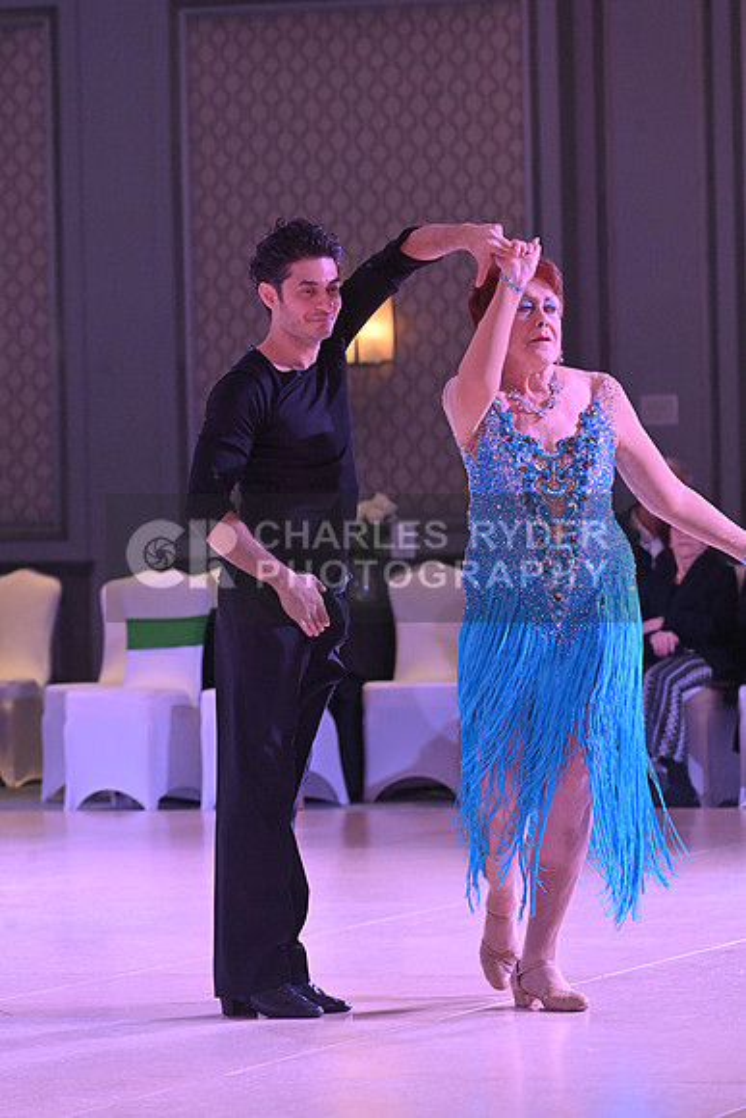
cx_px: 373
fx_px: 5747
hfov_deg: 7.4
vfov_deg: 11.1
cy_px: 559
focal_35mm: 185
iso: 5000
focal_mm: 185
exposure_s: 1/400
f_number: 7.1
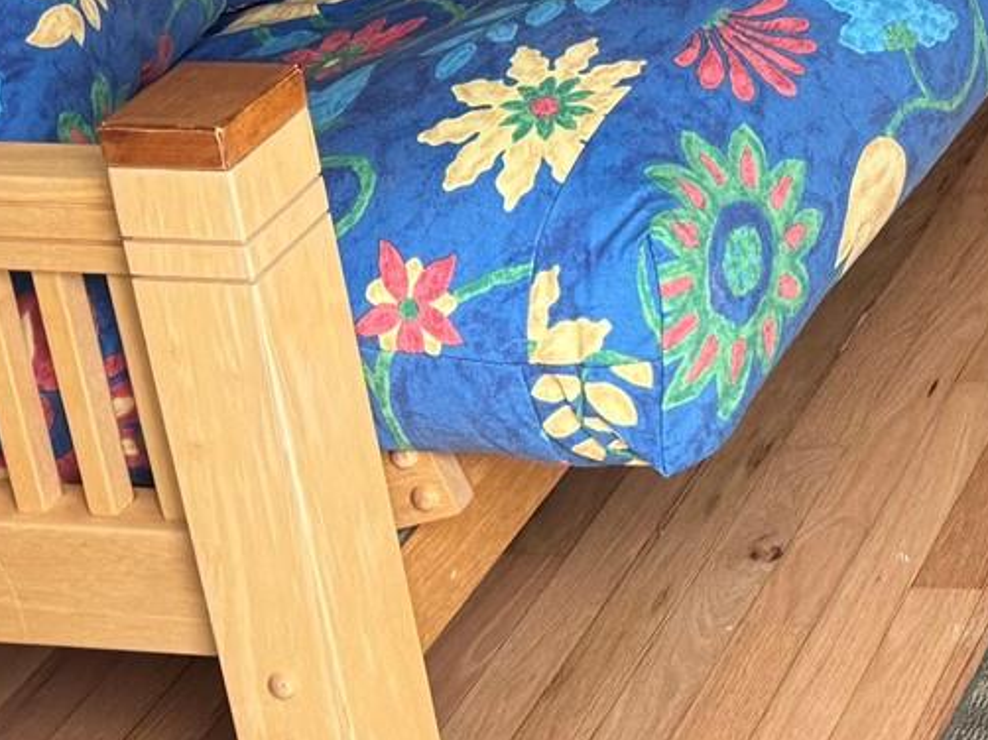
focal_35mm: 98
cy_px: -516
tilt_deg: -17.8
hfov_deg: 17.6
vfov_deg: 13.7
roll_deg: +3.8
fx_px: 2796
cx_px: 1551
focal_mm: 6.76
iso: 125
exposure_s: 1/121
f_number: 1.78
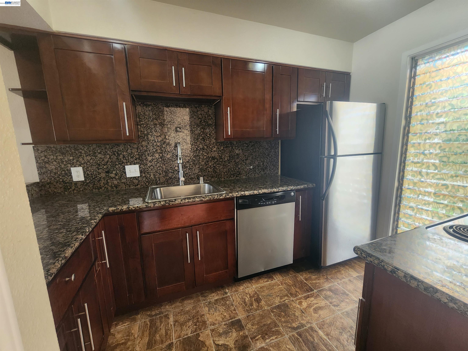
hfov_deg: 106.2
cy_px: 176
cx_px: 234
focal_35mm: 13
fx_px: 176
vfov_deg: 89.9
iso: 320
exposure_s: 1/60
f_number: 2.2
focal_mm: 2.2
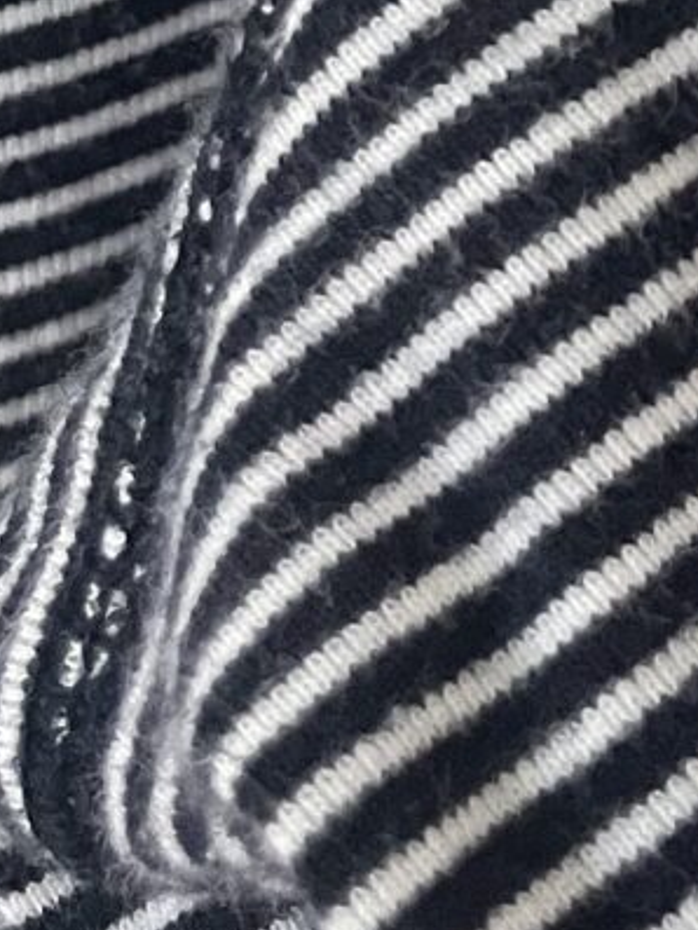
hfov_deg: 10.1
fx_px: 3601
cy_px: -853
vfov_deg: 13.0
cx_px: 1445
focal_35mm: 134
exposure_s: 1/60
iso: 250
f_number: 1.6
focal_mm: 5.1
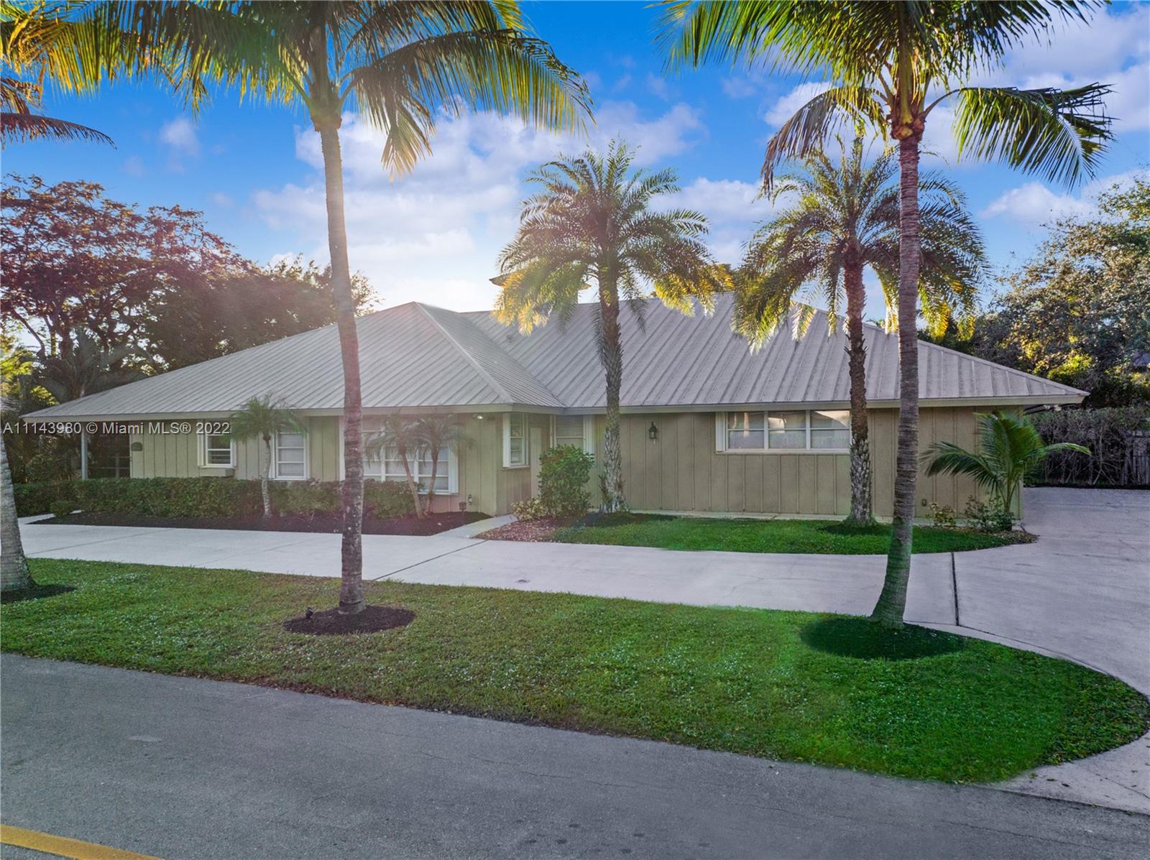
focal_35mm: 24
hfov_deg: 71.6
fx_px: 797
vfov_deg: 56.7
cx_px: 575
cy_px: 430
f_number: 2.8
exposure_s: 1/1600
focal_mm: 12.29
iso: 420
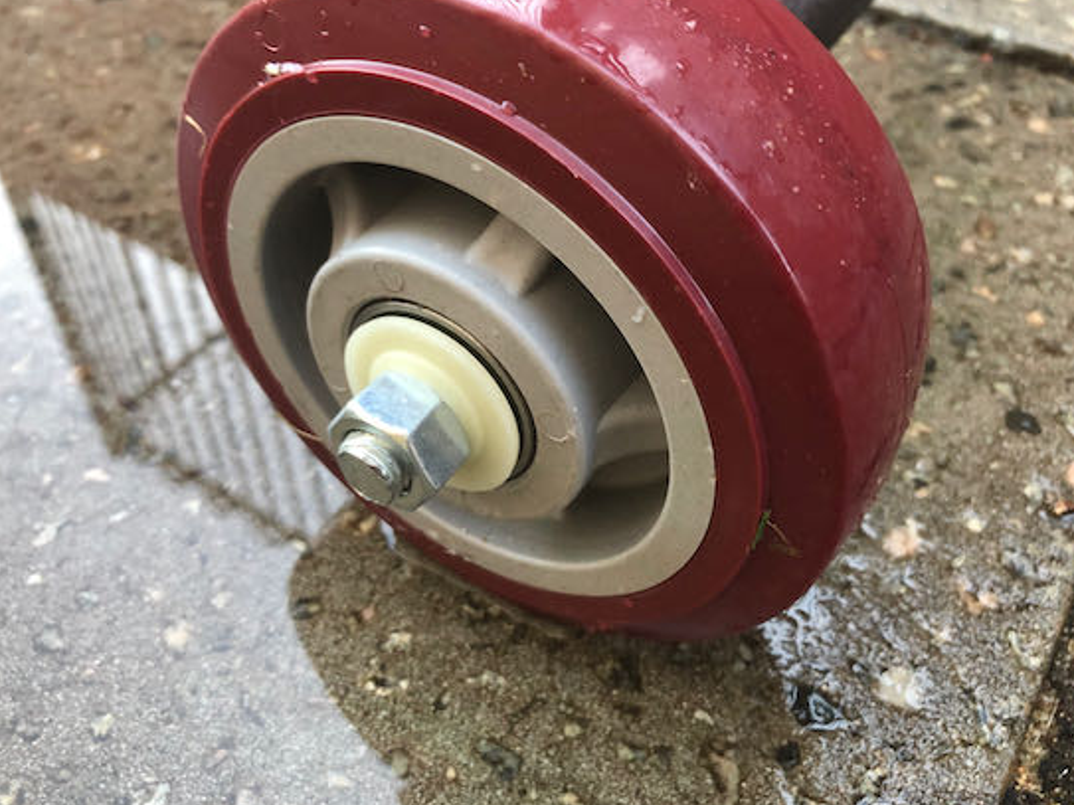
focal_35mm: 33
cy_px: 354
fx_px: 1024
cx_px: 534
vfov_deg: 42.9
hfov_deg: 55.4
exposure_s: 1/15
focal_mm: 3.99
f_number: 1.8
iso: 40
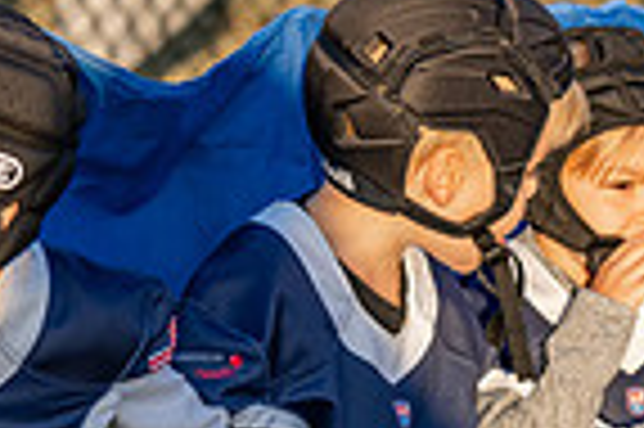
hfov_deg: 7.2
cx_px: 671
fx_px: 5075
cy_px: 480
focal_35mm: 284
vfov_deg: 4.8
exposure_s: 1/1000
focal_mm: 70
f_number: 2.8
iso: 200
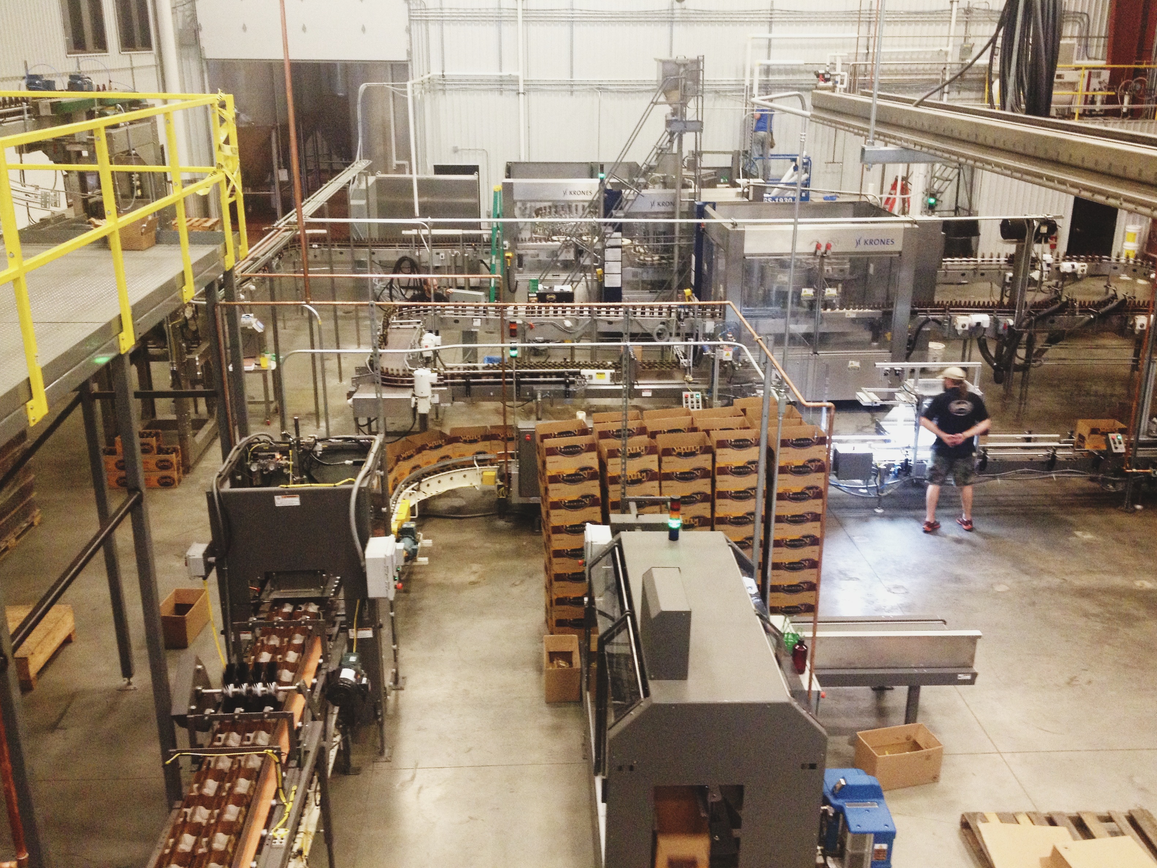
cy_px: 423
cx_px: 578
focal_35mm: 36
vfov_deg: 39.7
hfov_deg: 51.4
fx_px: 1203
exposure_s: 1/20
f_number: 2.4
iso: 250
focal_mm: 4.28
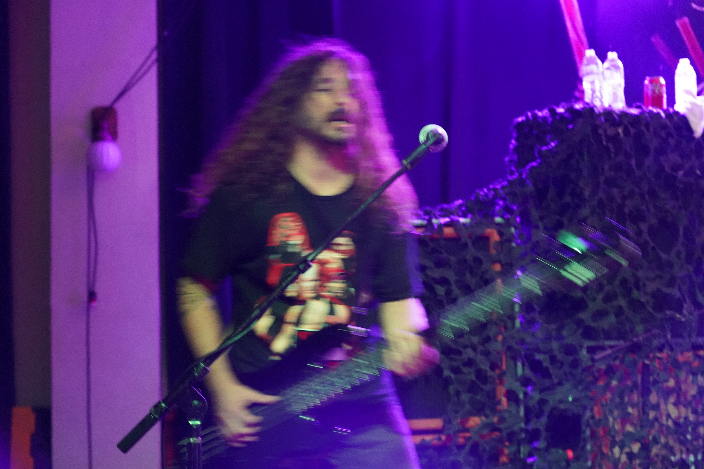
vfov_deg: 20.0
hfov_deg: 29.7
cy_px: 234
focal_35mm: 68
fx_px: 1330
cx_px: 352
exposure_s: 1/25
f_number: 4
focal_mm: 68
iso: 12800
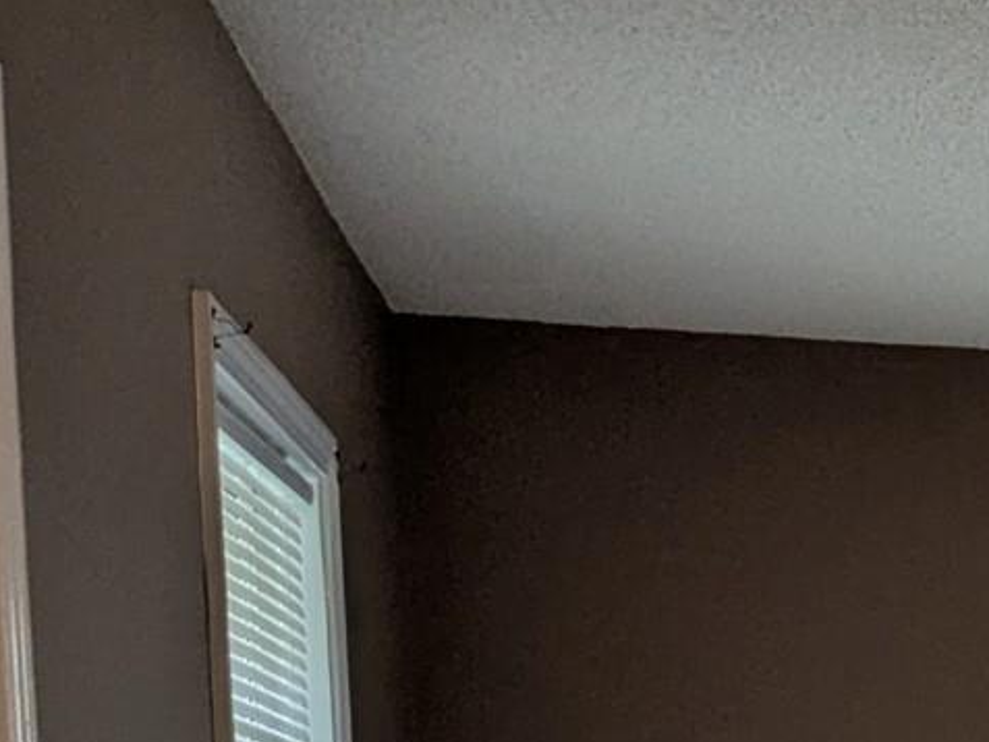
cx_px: 1872
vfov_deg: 11.7
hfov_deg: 14.5
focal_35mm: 116
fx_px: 3315
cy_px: 1387
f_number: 1.73
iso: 126
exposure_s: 1/120
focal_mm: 4.38
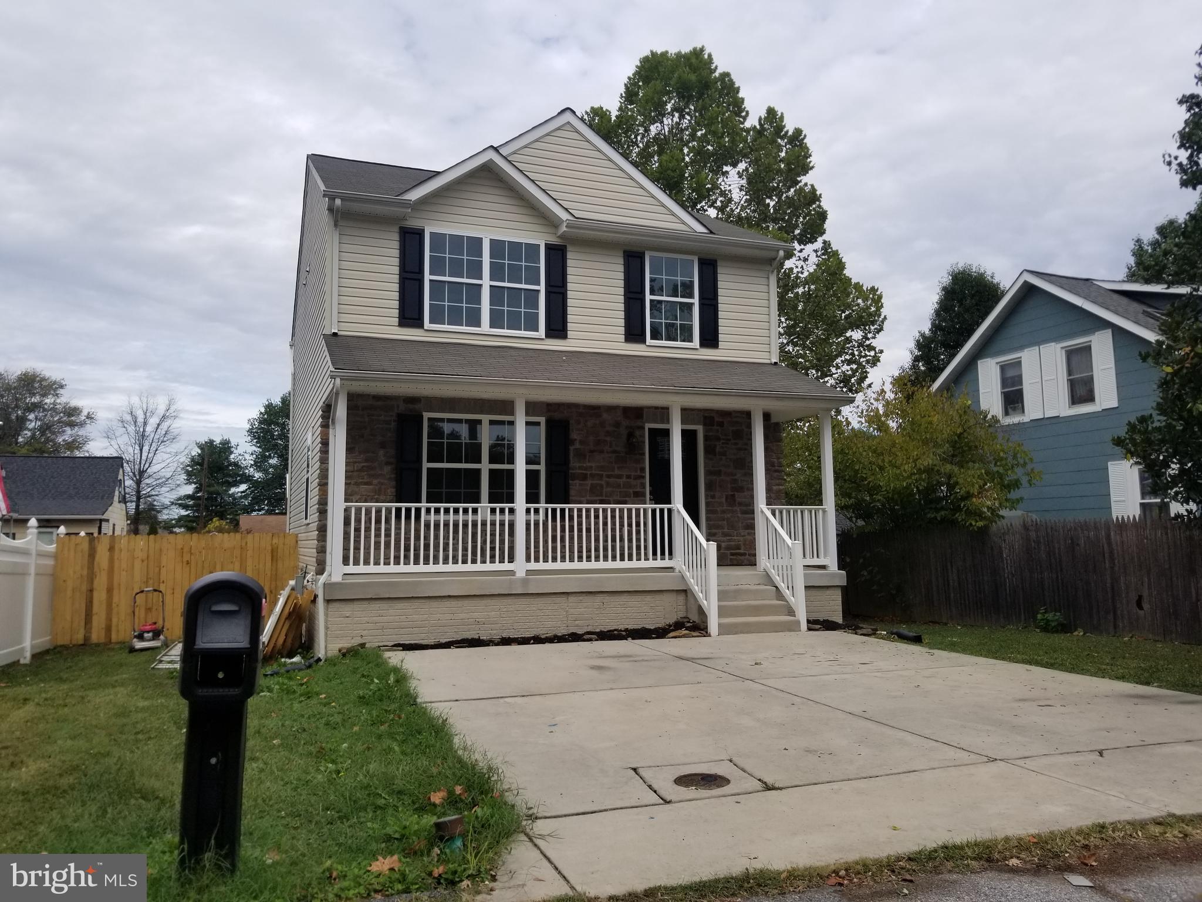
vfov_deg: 53.1
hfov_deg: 67.3
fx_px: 903
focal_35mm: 26
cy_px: 451
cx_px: 601
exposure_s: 1/2020
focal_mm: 4.25
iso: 50
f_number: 1.7
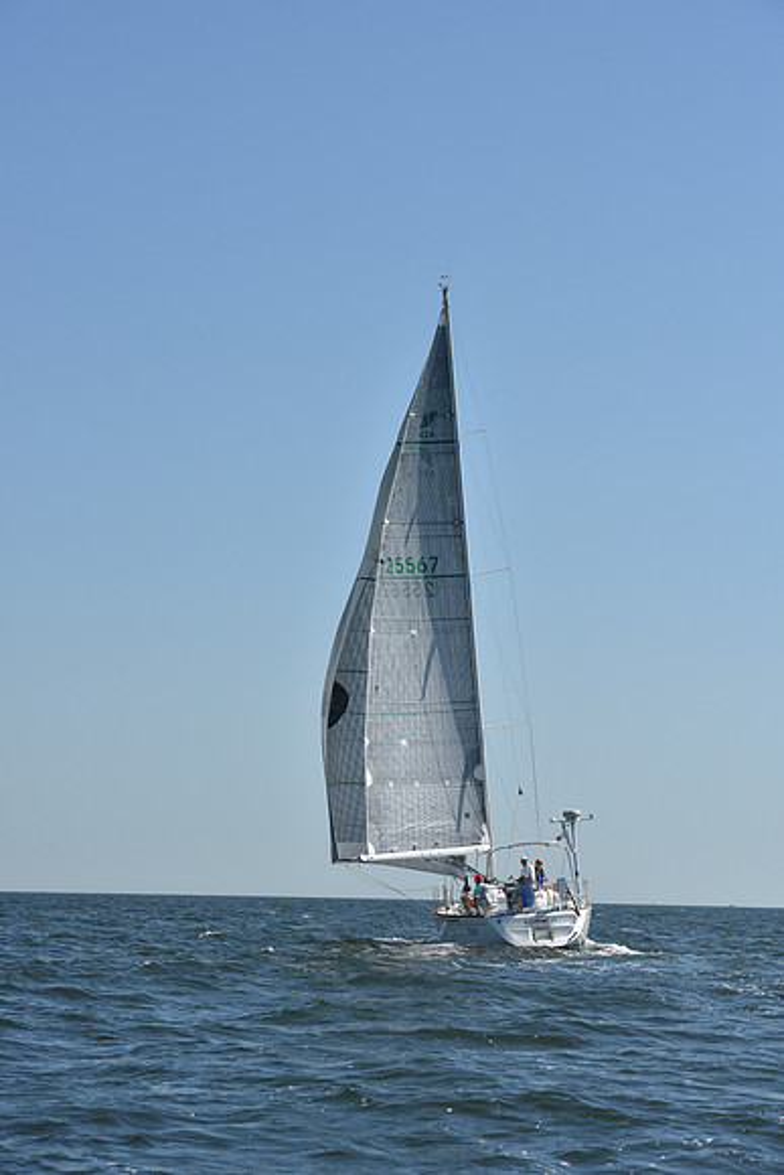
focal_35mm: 95
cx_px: 392
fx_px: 3101
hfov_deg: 14.4
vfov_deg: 21.5
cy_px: 588
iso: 250
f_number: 8
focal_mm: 95
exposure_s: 1/1250
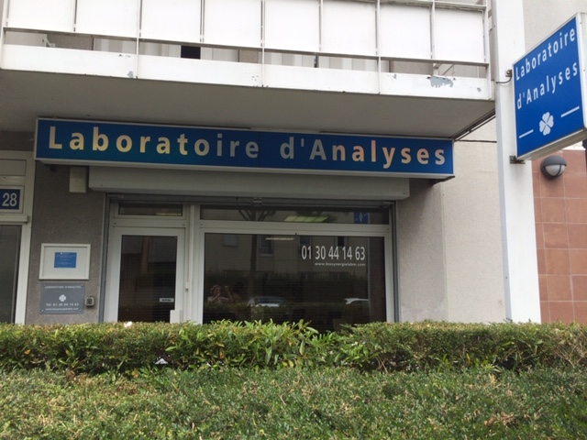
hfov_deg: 61.7
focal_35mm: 29
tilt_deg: +5.1
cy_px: 220
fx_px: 492
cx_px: 294
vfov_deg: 48.2
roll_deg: +1.1
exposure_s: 1/855
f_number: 2.2
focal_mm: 4.15
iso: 32
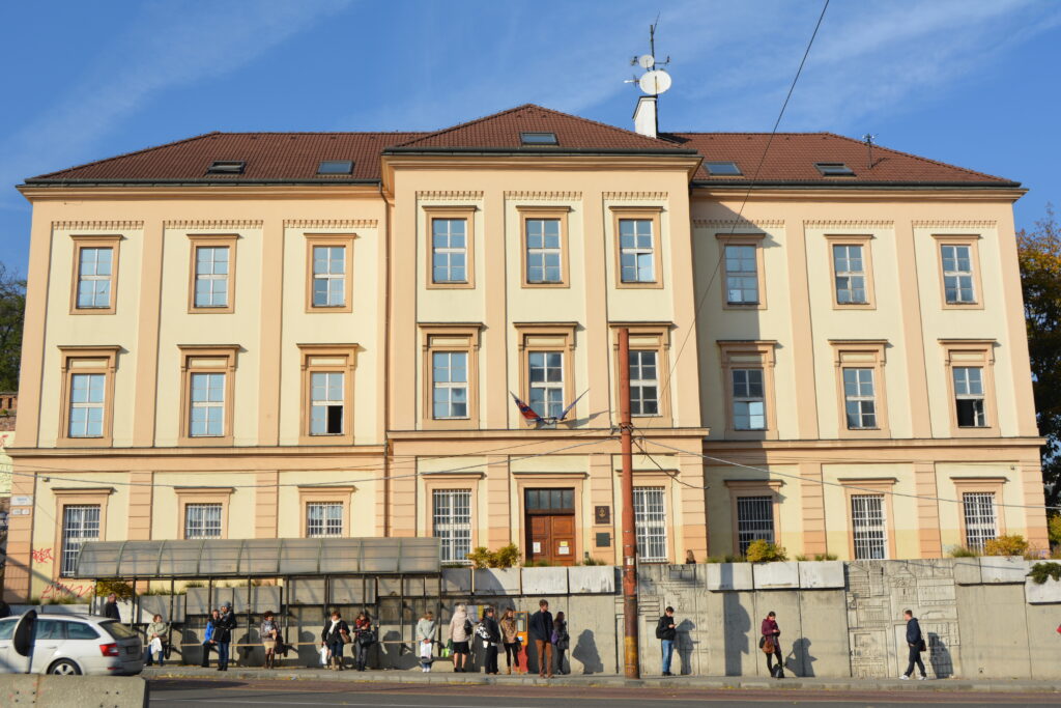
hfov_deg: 49.5
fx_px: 1149
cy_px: 354
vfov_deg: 34.2
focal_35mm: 39
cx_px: 530
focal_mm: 26
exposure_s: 1/320
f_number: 9
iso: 100
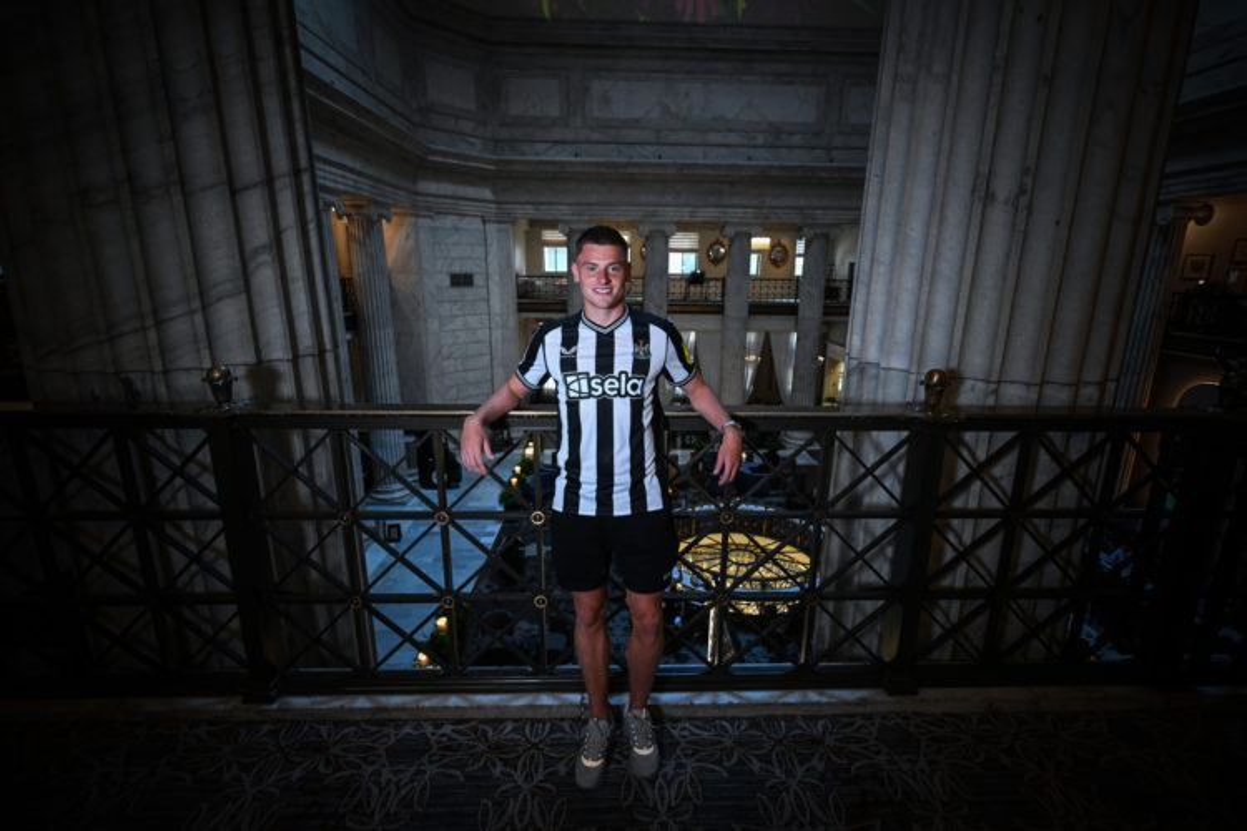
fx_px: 554
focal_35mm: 16
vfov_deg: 73.7
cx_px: 624
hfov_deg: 96.7
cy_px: 416
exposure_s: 1/200
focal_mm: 16
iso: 2000
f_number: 2.8
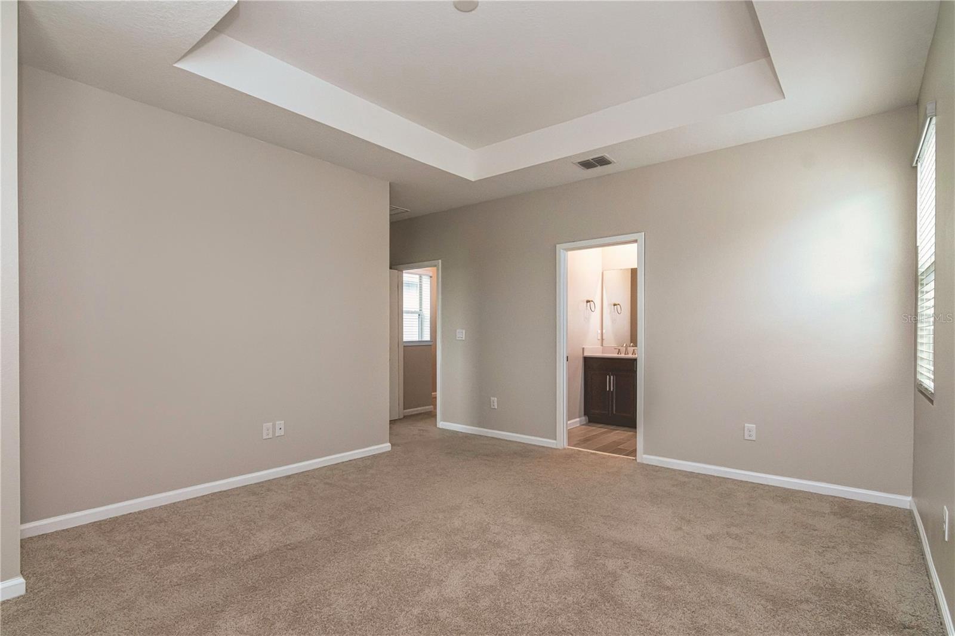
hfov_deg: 95.0
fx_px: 438
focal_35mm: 16
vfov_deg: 72.0
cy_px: 318
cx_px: 478
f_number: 8
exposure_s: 1/60
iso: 800
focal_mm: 11
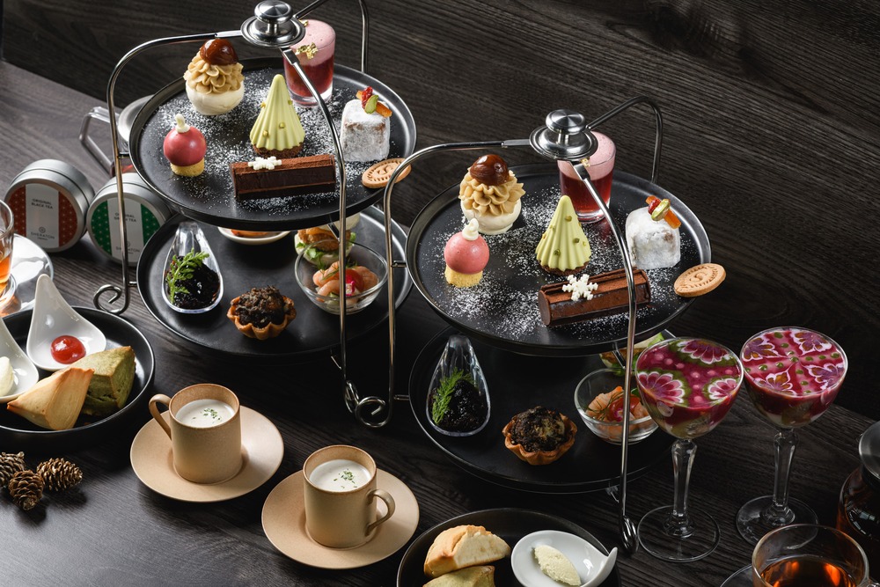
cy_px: 299
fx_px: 2649
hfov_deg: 18.9
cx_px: 426
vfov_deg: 12.6
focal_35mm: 108
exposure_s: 1/30
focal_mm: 105
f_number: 10
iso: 800
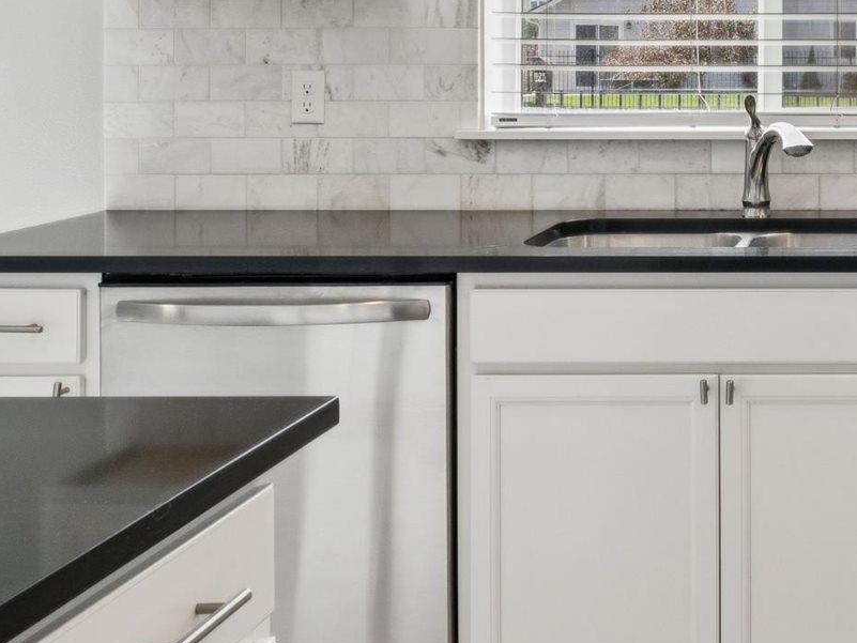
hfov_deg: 29.7
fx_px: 1461
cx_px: 923
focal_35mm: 59
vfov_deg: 24.0
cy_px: 32
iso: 400
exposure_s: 1/40
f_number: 13
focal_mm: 16
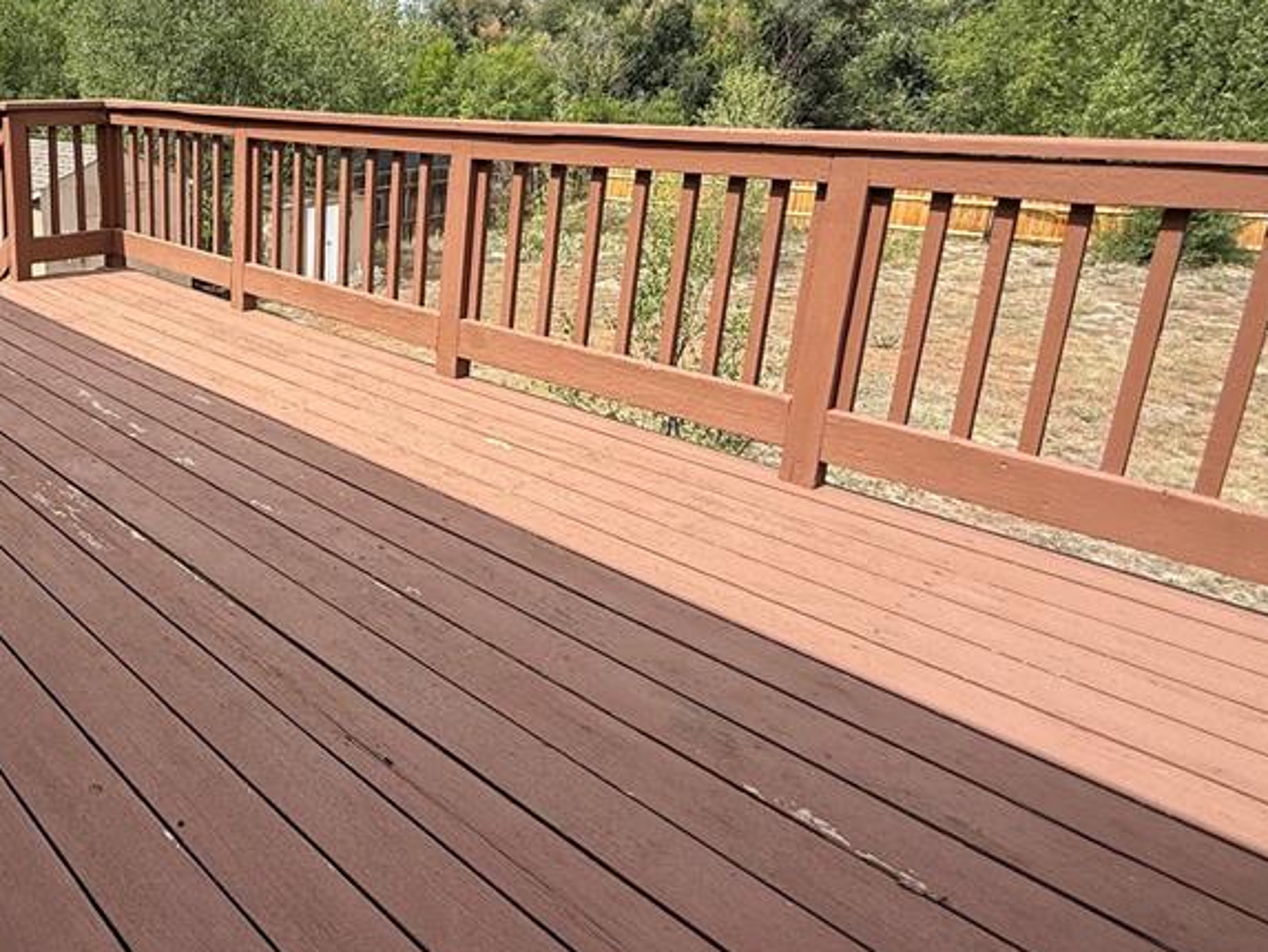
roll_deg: +0.8
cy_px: 300
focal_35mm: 25
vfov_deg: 53.6
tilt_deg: -13.7
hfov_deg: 62.7
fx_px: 916
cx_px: 230
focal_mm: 2.22
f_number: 2.2
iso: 50
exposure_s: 1/1368
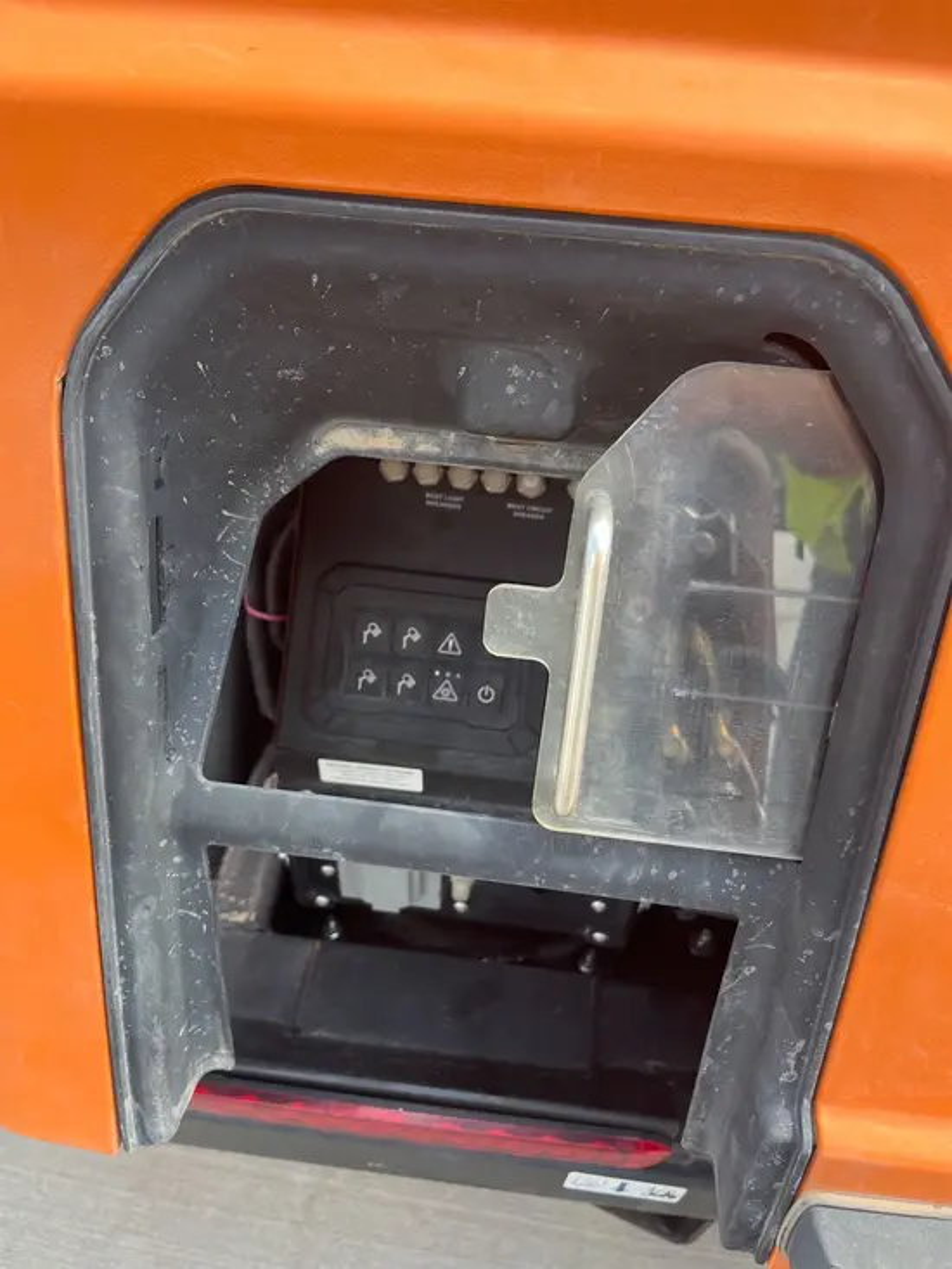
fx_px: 953
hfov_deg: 53.1
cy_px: 634
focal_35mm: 26
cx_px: 476
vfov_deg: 67.3
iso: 40
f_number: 1.6
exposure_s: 1/236
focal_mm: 5.1
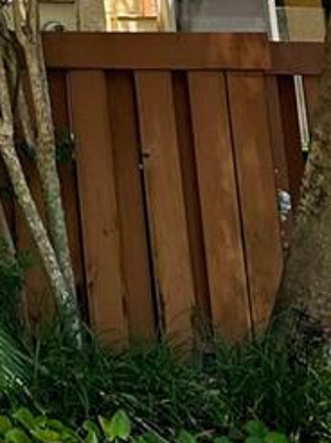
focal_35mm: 127
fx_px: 1622
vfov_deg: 13.6
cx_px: -426
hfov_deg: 10.3
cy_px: -400
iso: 50
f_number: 1.5
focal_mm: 5.7
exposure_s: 1/1311
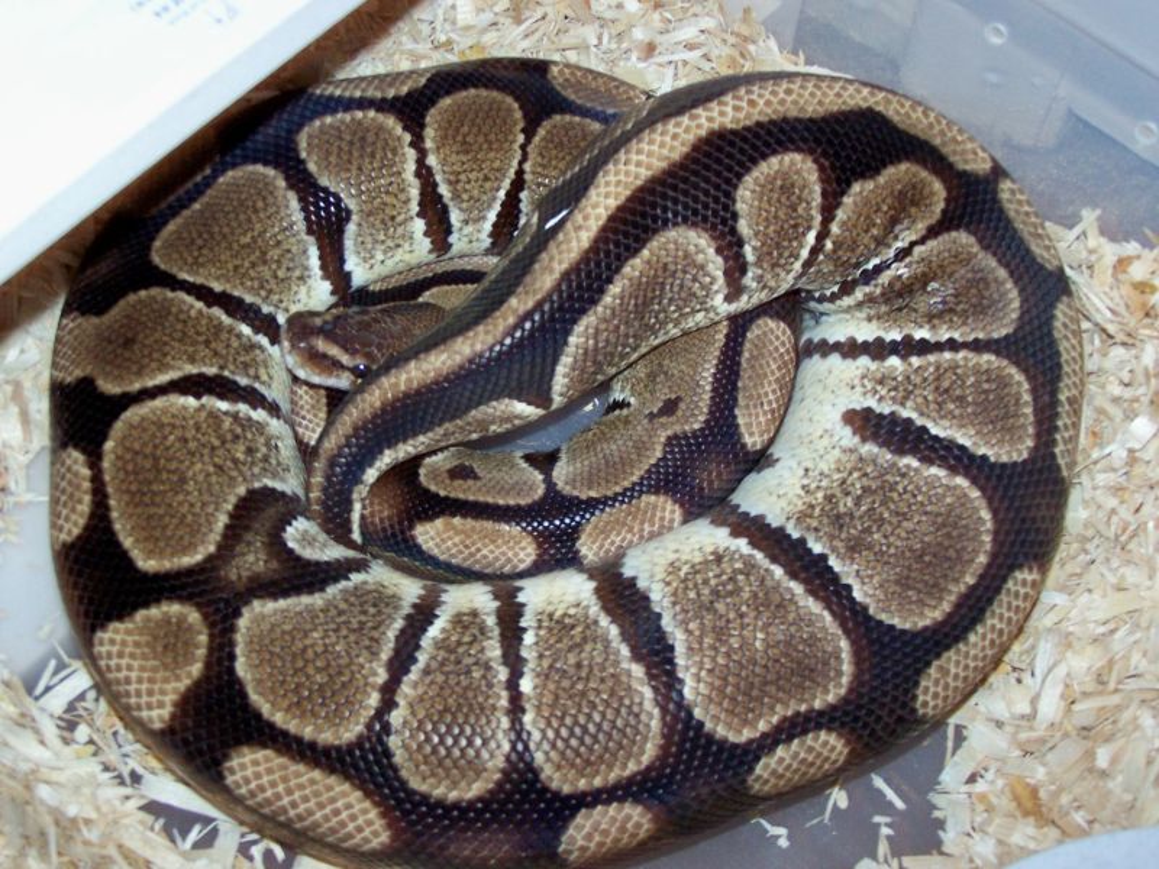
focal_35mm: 56
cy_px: 434
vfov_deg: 26.1
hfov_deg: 34.3
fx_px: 1875
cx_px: 580
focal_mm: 9.3
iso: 140
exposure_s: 1/2
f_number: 3.1
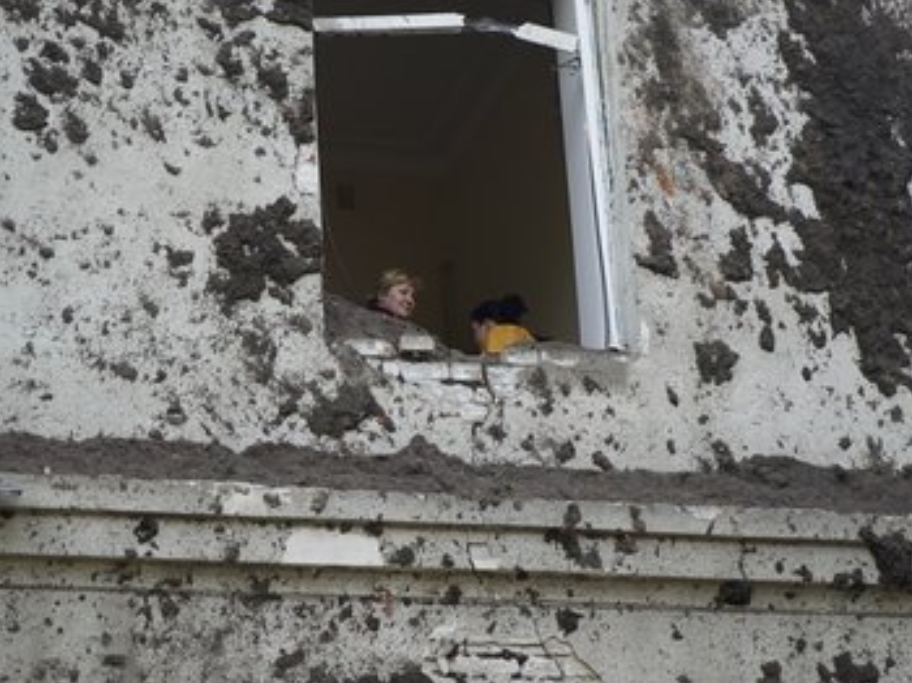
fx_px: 2027
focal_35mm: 77
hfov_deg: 25.4
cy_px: 343
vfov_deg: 19.1
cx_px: 438
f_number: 4
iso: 125
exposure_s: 1/160
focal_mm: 70
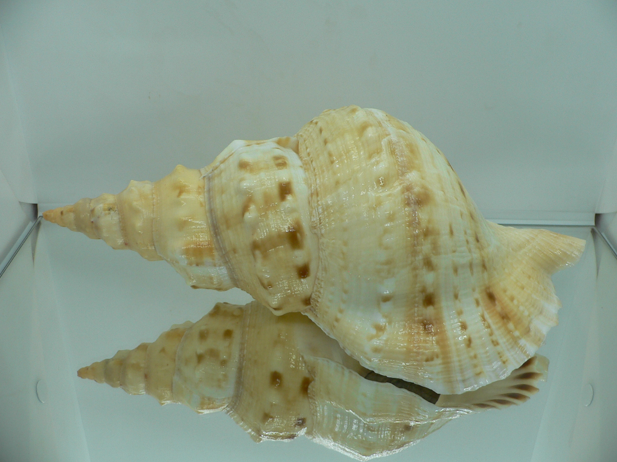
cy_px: 225
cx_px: 313
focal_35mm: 36
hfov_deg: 51.4
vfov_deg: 39.7
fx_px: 642
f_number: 2.8
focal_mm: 4.6
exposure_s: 1/60
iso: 80
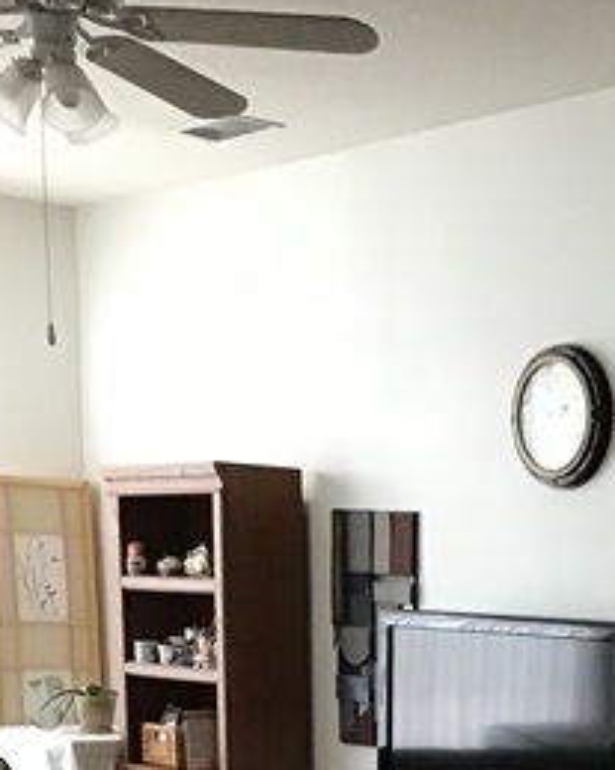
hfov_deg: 18.9
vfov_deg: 22.2
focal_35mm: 78
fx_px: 1776
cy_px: 977
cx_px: 668
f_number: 2.4
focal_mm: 3.3
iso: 200
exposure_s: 1/30
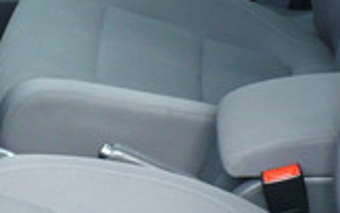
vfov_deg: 8.5
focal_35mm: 154
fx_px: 1427
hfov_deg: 13.4
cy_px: 148
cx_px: -6
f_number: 2.8
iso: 100
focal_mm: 6.1
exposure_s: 1/100
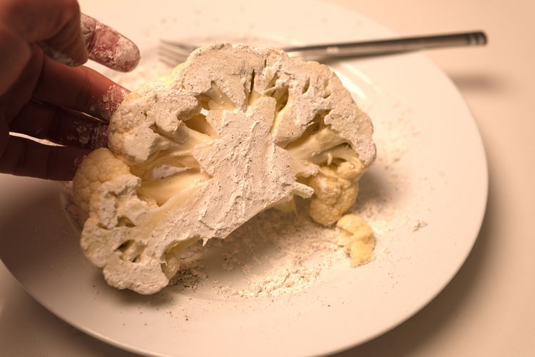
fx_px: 669
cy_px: 178
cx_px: 268
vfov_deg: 29.9
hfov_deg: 43.6
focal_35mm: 45
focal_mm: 30
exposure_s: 1/200
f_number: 2.8
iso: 125
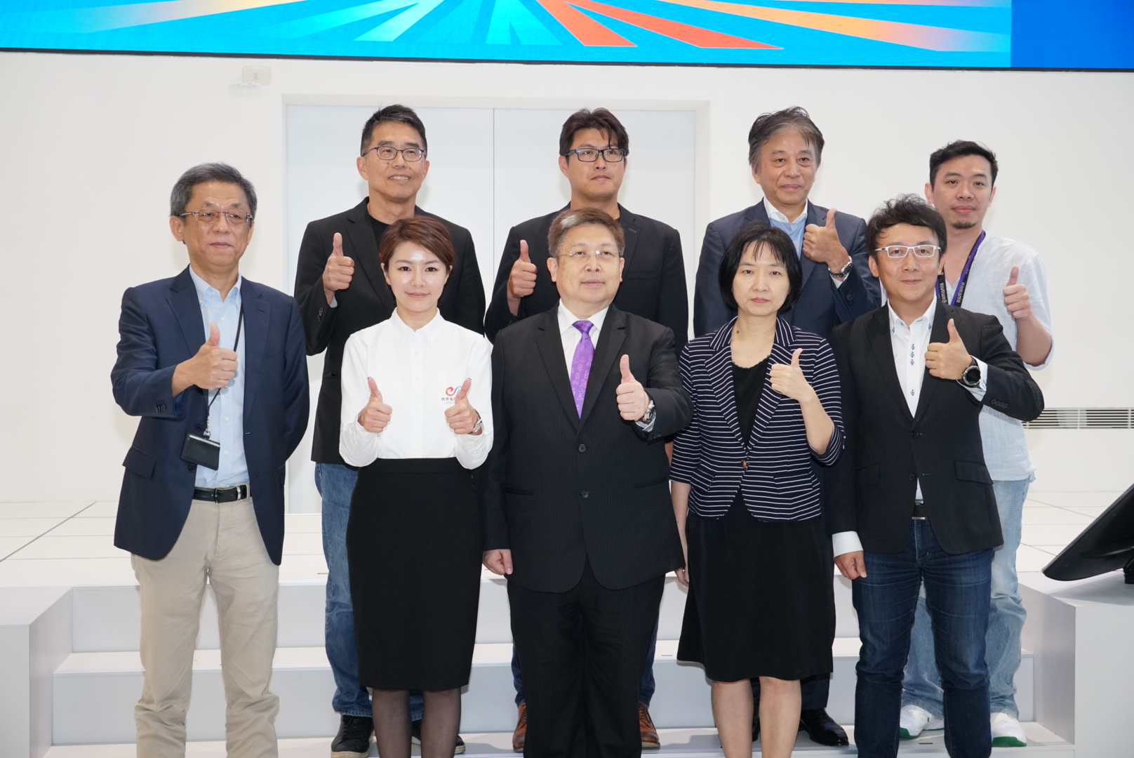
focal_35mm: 51
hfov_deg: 38.9
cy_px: 379
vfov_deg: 26.5
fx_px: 1608
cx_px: 567
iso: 1000
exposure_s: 1/60
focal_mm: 34
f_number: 4.5
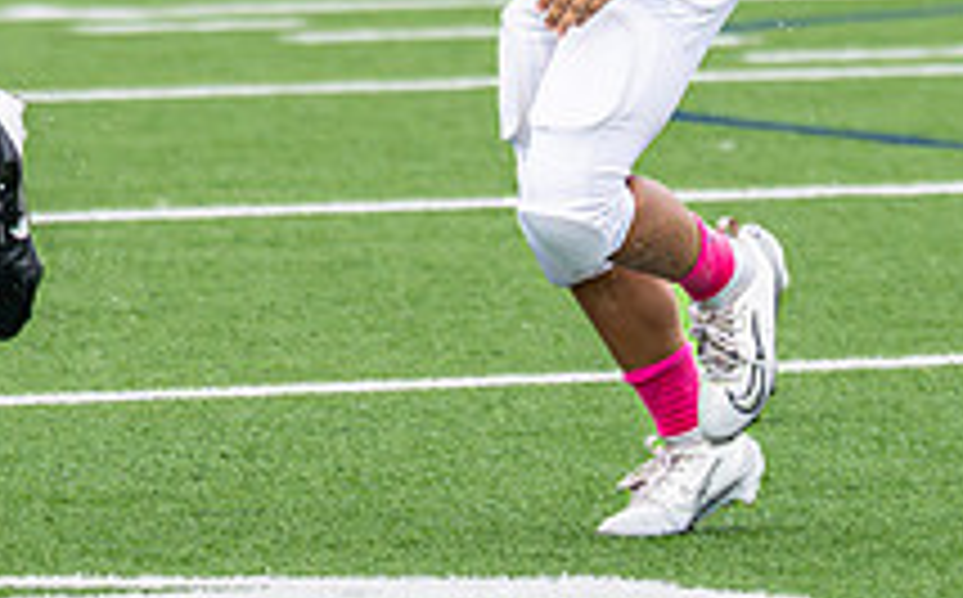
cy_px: -237
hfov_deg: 3.3
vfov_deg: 2.0
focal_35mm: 639
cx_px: -238
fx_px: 16744
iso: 400
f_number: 2.8
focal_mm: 120
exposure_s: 1/1000
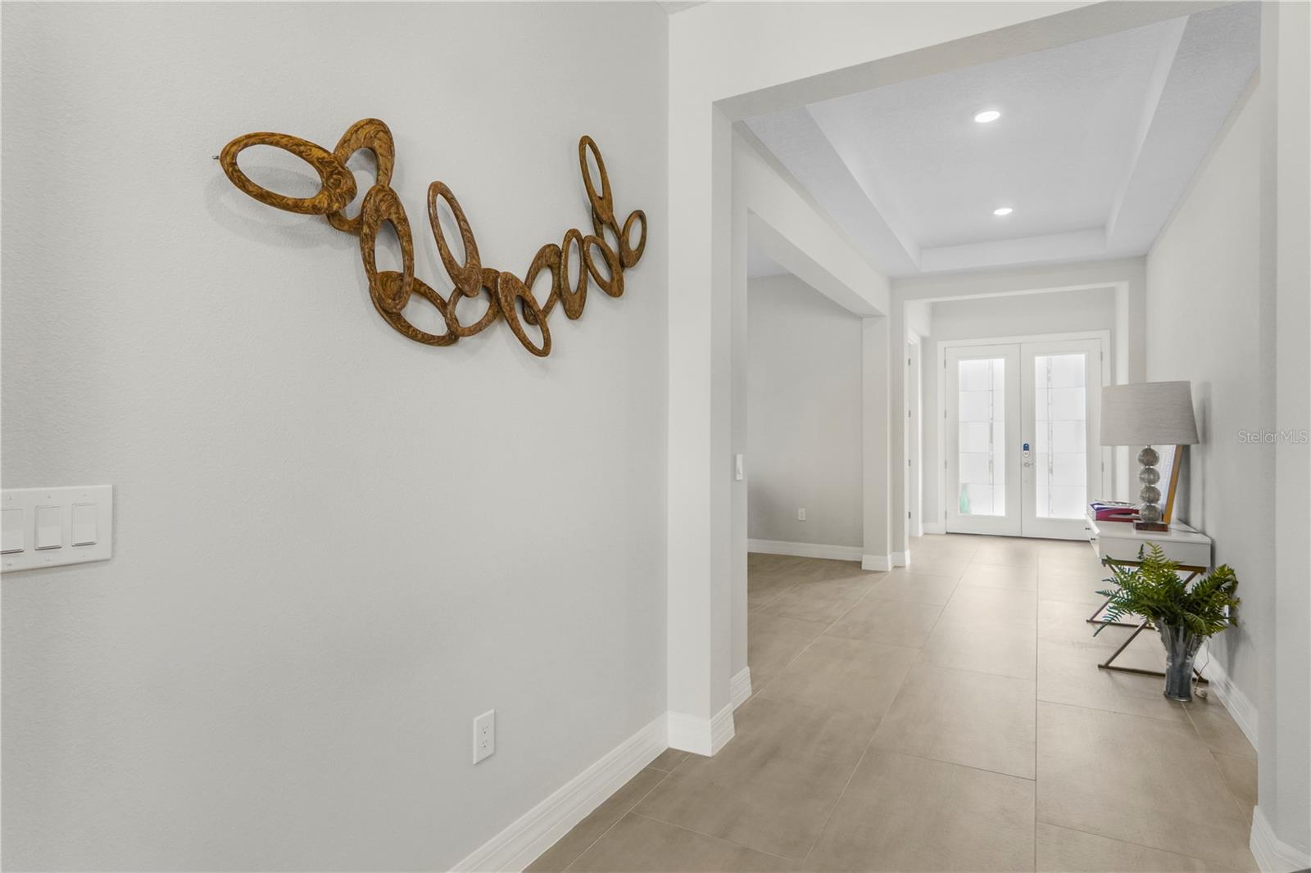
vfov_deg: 67.4
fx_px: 655
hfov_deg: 90.0
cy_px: 436
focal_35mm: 18
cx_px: 656
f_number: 2.8
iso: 640
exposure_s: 1/60
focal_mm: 12
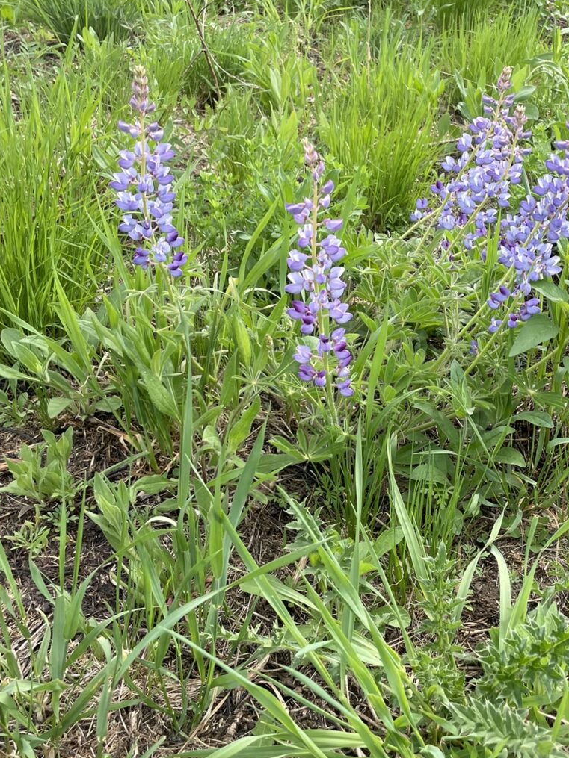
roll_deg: -3.9
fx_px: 899
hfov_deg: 34.5
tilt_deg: -29.3
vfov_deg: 45.7
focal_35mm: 41
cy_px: 328
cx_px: 418
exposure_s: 1/849
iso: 32
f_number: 1.6
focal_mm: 4.2
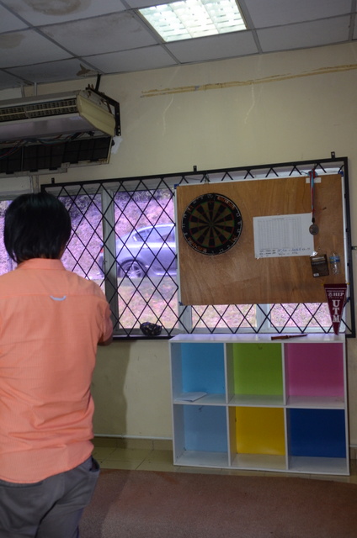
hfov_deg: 36.7
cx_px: 178
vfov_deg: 53.2
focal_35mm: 36
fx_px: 538
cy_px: 269
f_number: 4
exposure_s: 1/250
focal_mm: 24
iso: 1000
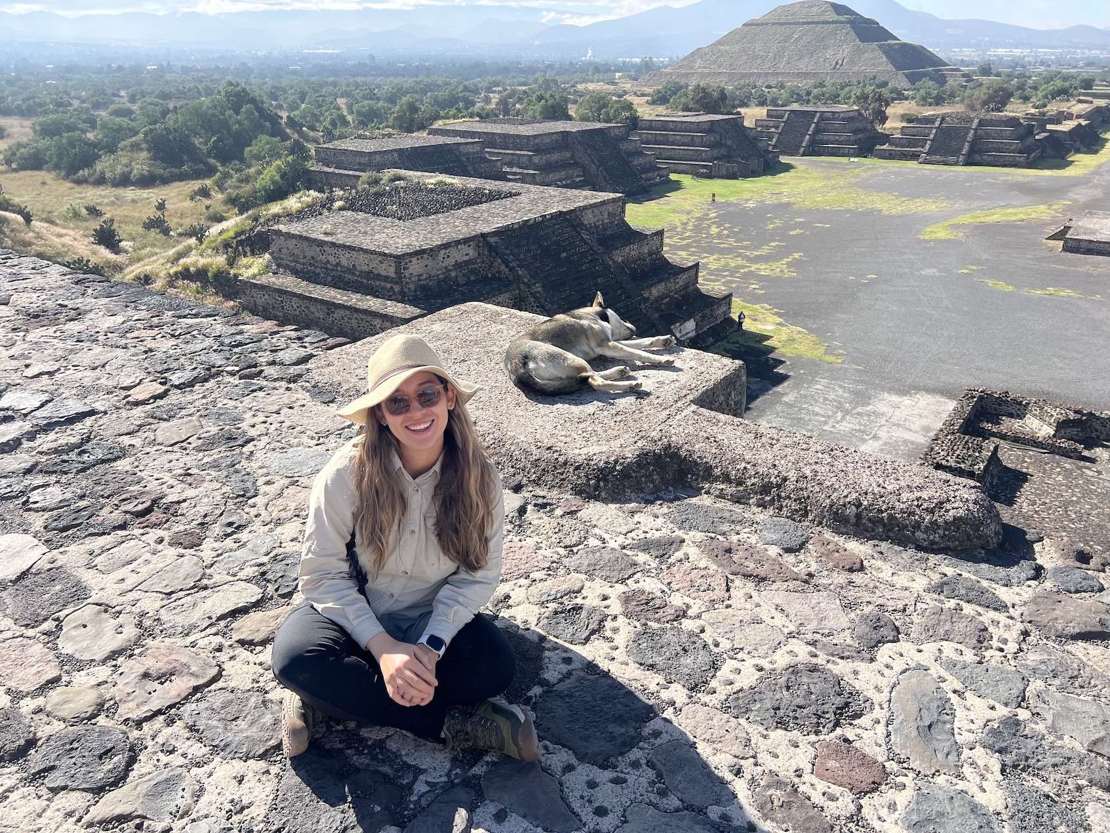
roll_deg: +0.5
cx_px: 555
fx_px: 834
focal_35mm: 26
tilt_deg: -23.8
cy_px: 416
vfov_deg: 53.1
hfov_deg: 67.3
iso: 50
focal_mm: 5.7
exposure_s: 1/2841
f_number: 1.5
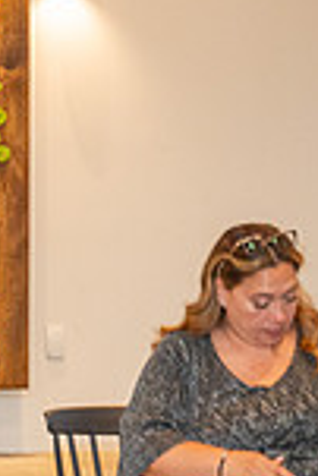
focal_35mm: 269
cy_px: 348
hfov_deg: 5.0
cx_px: -412
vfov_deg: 7.6
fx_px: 3556
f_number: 2.8
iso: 1000
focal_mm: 70
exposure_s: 1/200
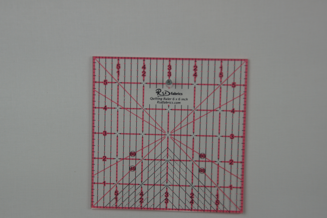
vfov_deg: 19.7
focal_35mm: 69
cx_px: 157
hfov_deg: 29.3
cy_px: 115
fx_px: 626
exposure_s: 1/80
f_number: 5.6
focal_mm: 40
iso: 100
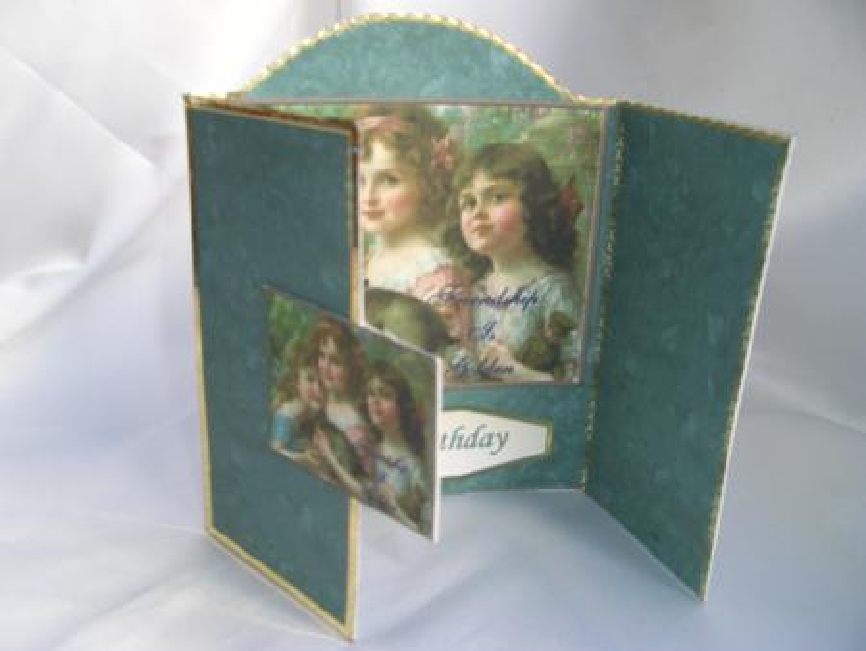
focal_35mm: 35
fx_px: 876
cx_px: 433
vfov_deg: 40.7
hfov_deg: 52.6
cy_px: 326
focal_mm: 5.8
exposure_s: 1/60
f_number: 2.6
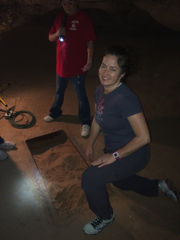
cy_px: 120
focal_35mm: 29
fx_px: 201
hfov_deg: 48.2
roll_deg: +2.6
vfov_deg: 61.6
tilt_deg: -27.7
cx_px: 90
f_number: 2.2
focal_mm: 4.15
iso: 125
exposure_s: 1/16
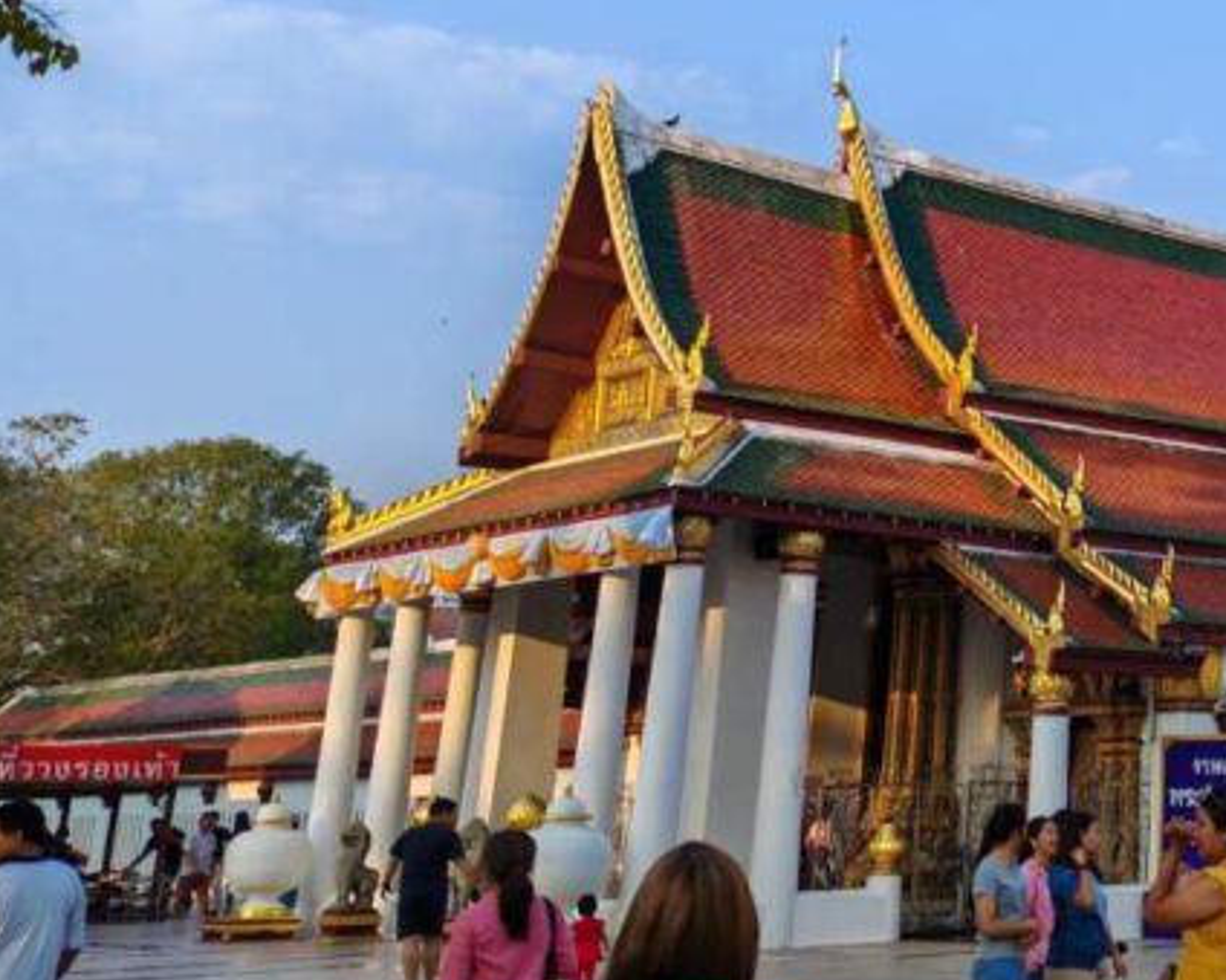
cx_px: 1469
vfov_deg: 25.3
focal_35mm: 59
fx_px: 2140
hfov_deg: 28.0
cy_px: 182
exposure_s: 1/720
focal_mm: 5.3
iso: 50
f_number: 1.9
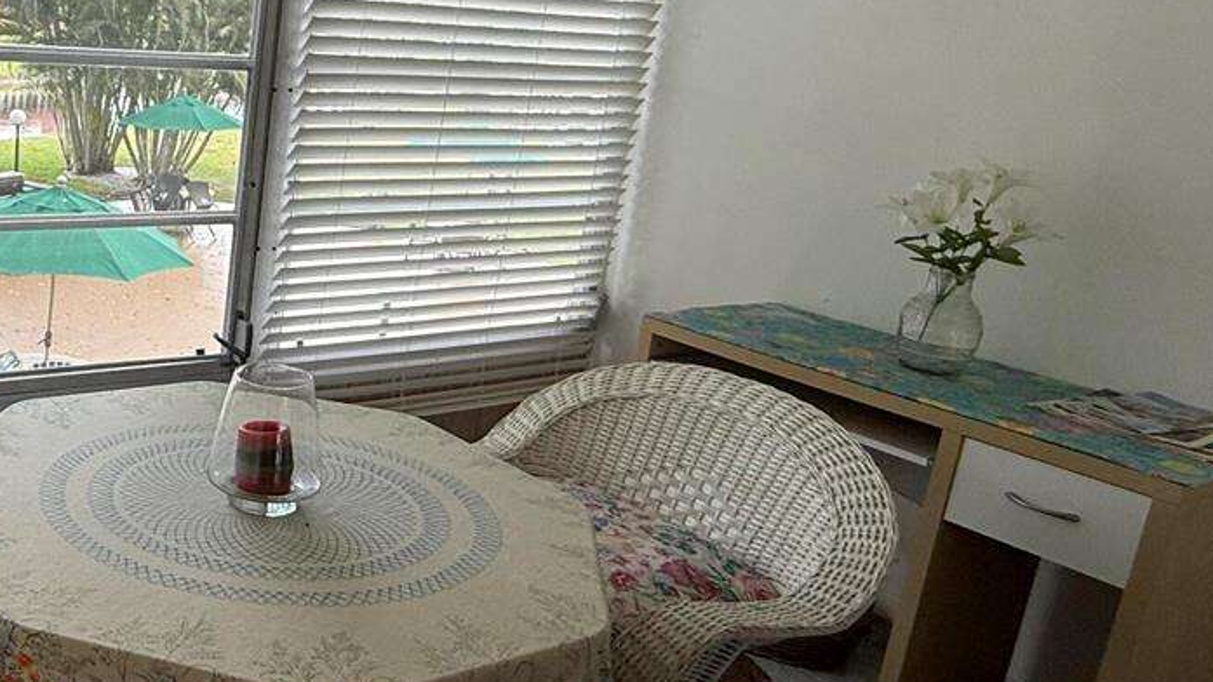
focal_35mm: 35
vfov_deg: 33.6
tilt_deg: -14.1
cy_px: 273
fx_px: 1126
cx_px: 122
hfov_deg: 50.3
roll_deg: -3.7
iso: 64
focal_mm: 2.22
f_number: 2.2
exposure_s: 1/99
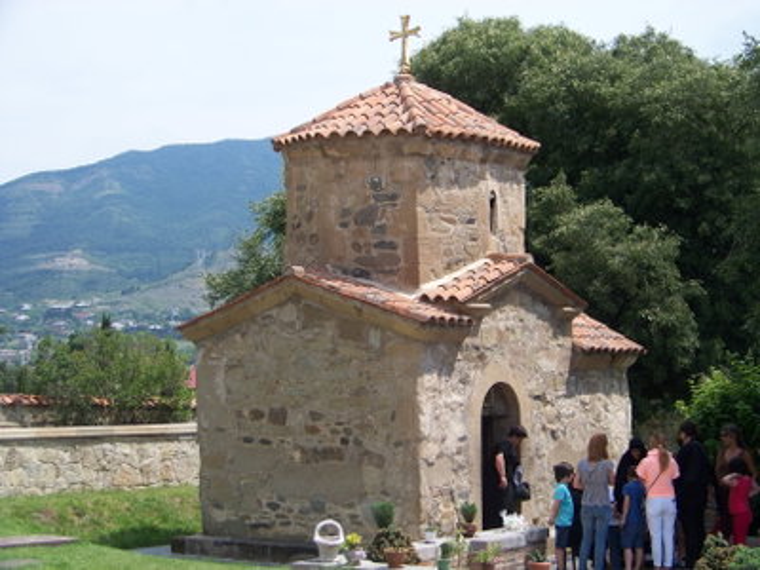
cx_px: 380
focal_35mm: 78
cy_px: 285
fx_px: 1713
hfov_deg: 25.0
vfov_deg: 18.9
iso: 64
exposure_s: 1/640
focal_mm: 13.2
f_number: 3.2
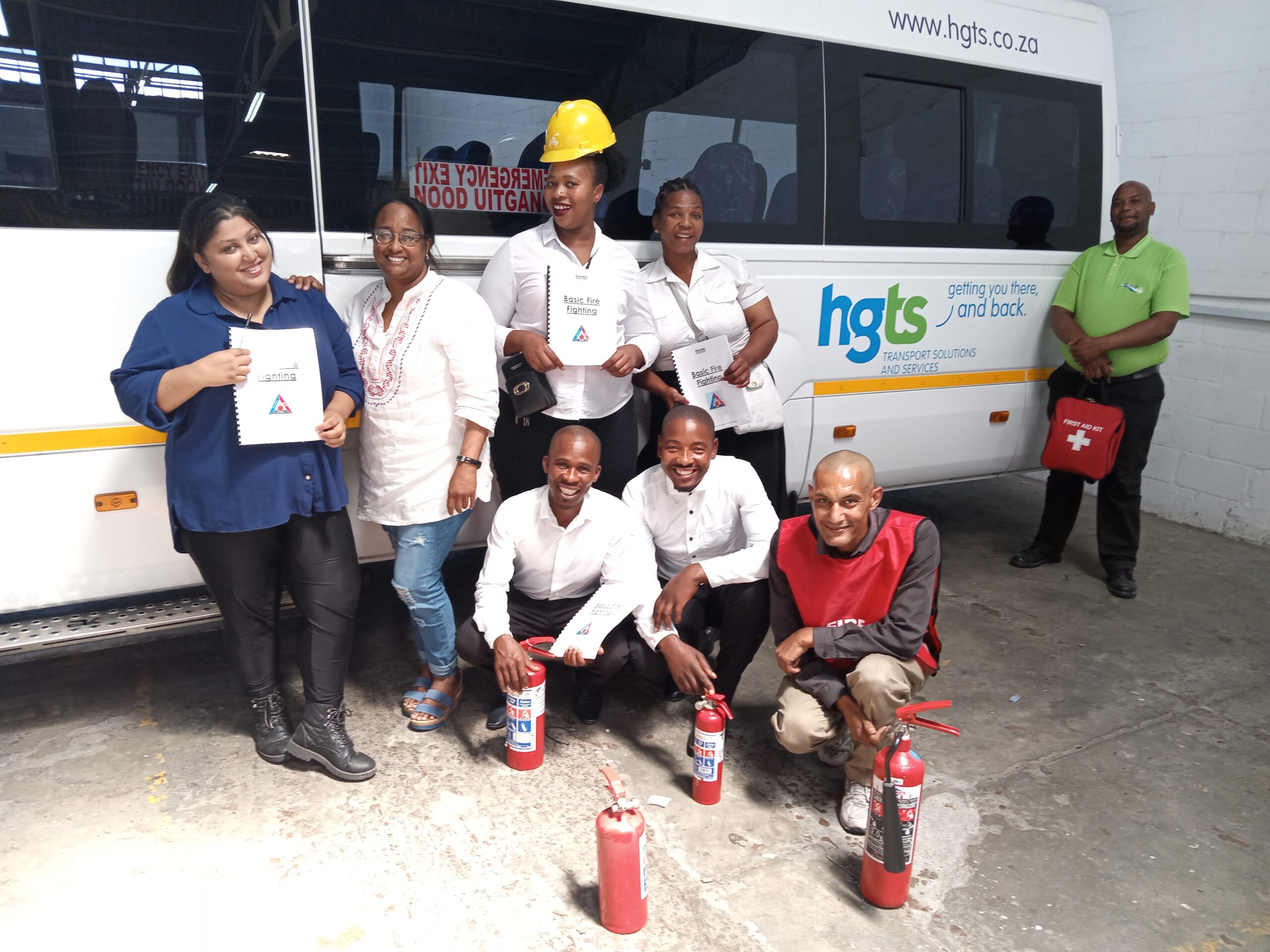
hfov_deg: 69.4
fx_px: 917
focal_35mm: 25
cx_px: 635
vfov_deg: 54.9
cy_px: 476
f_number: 1.8
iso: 250
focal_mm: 4.15
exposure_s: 1/33.3
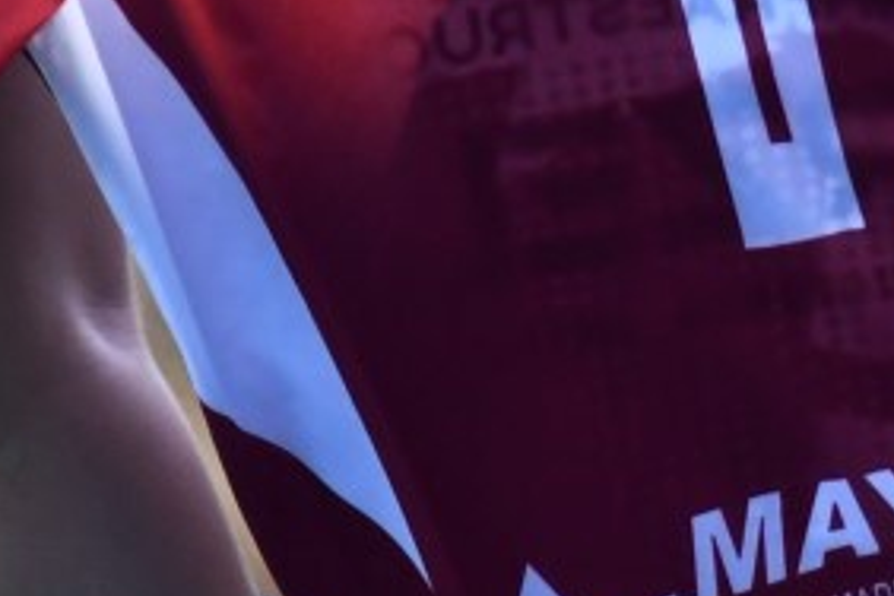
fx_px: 42859
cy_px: 571
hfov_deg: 1.2
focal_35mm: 1726
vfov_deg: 0.8
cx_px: 1132
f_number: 5.6
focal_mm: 200
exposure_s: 1/500
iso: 560
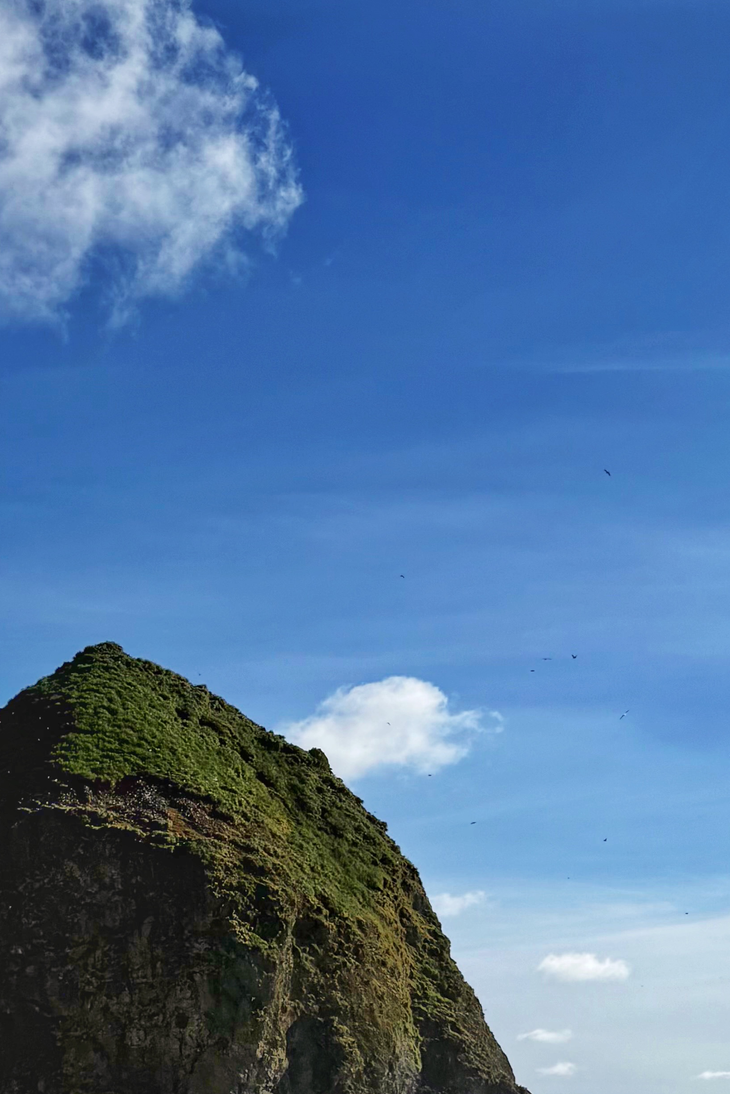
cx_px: 249
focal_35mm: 58
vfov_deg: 31.9
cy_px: 1082
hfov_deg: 23.3
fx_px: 1764
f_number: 1.78
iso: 80
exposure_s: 1/10309
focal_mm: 6.76
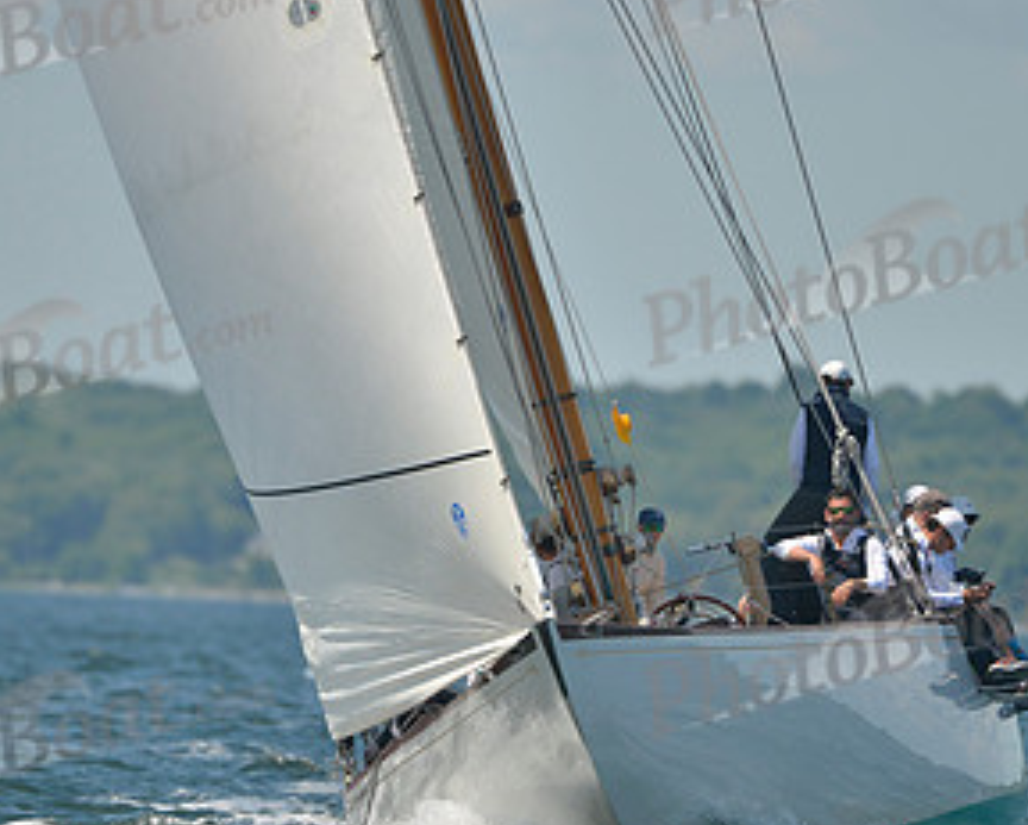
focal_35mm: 453
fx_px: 13796
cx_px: 460
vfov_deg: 3.4
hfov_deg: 4.3
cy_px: 509
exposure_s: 1/3200
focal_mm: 240
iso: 280
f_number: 4
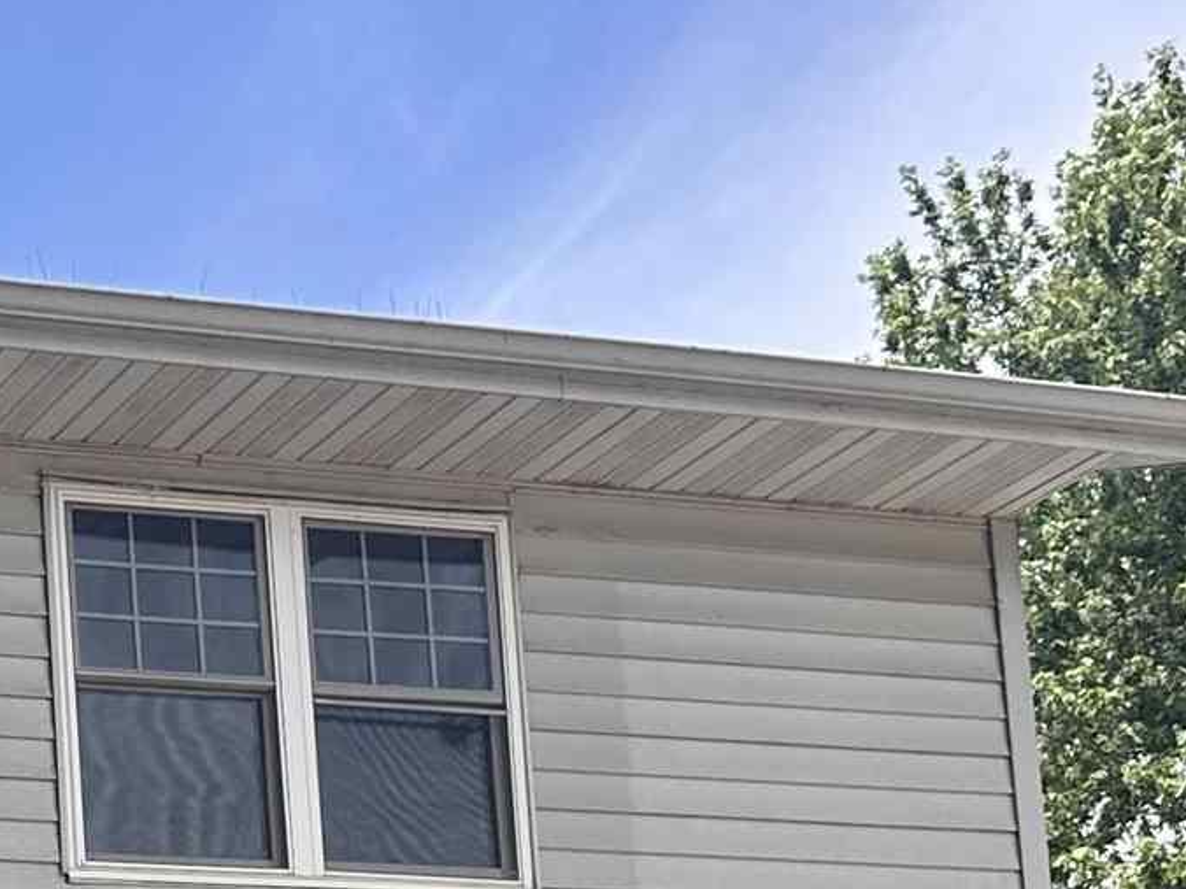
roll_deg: +1.9
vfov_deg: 12.8
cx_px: -382
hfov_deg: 16.9
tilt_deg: +8.8
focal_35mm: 109
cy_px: 1368
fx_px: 3735
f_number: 1.78
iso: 80
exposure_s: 1/1880
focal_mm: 6.86
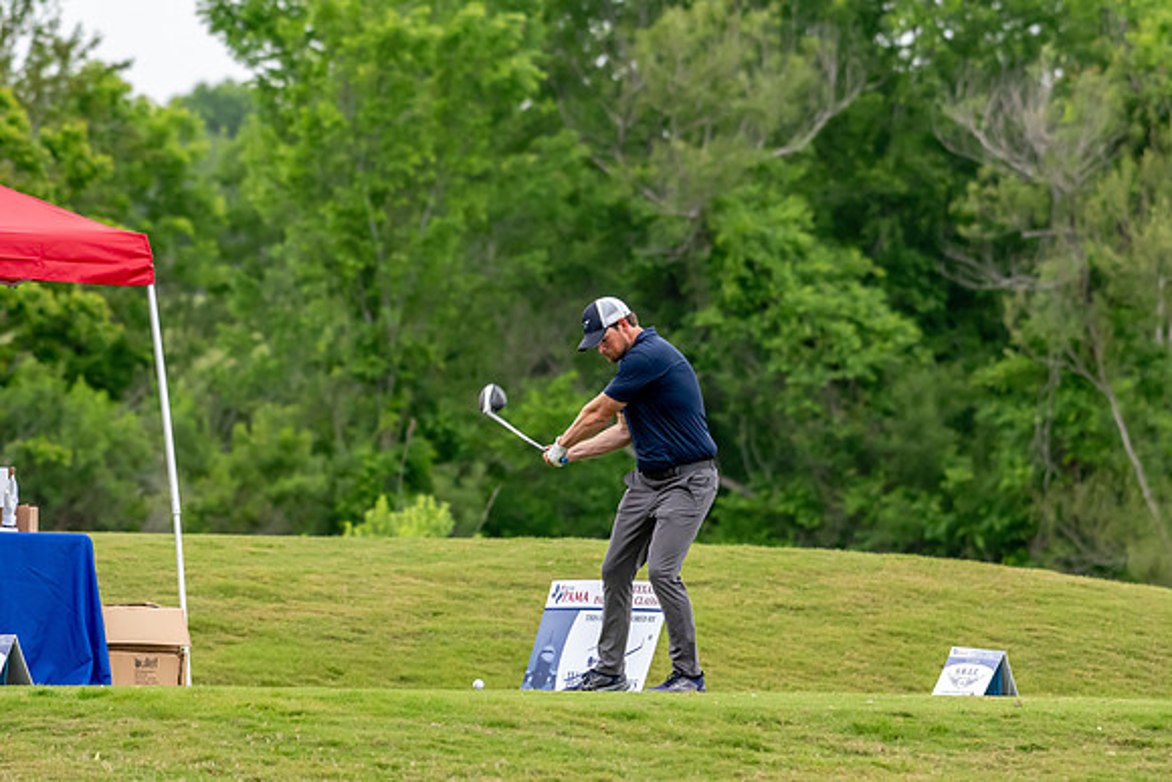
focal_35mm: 435
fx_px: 14164
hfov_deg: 4.7
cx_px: 586
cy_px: 391
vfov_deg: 3.2
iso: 2000
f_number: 5.6
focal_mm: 290
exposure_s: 1/2000
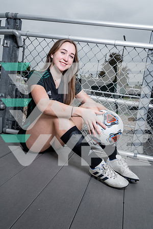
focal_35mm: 34
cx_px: 76
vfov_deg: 55.8
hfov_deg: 38.9
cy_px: 114
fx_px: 217
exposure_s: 1/125
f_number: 8
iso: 100
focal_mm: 34
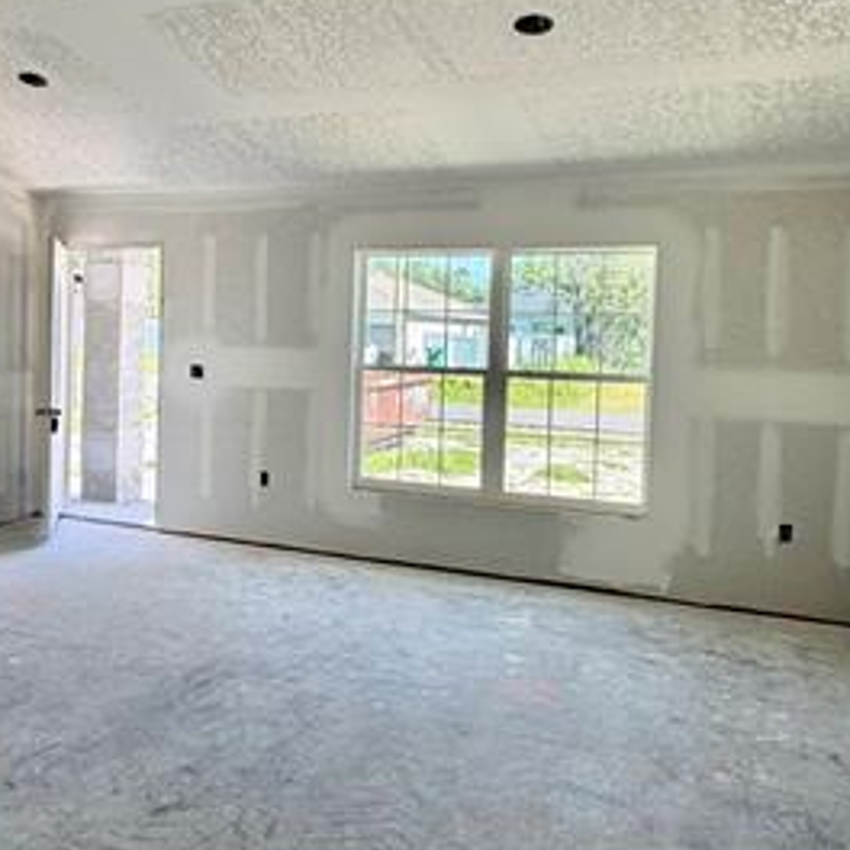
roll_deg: -1.6
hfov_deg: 45.2
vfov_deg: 45.9
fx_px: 1000
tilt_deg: -2.2
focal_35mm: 36
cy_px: 370
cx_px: 267
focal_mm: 2.22
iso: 50
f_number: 2.2
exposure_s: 1/121
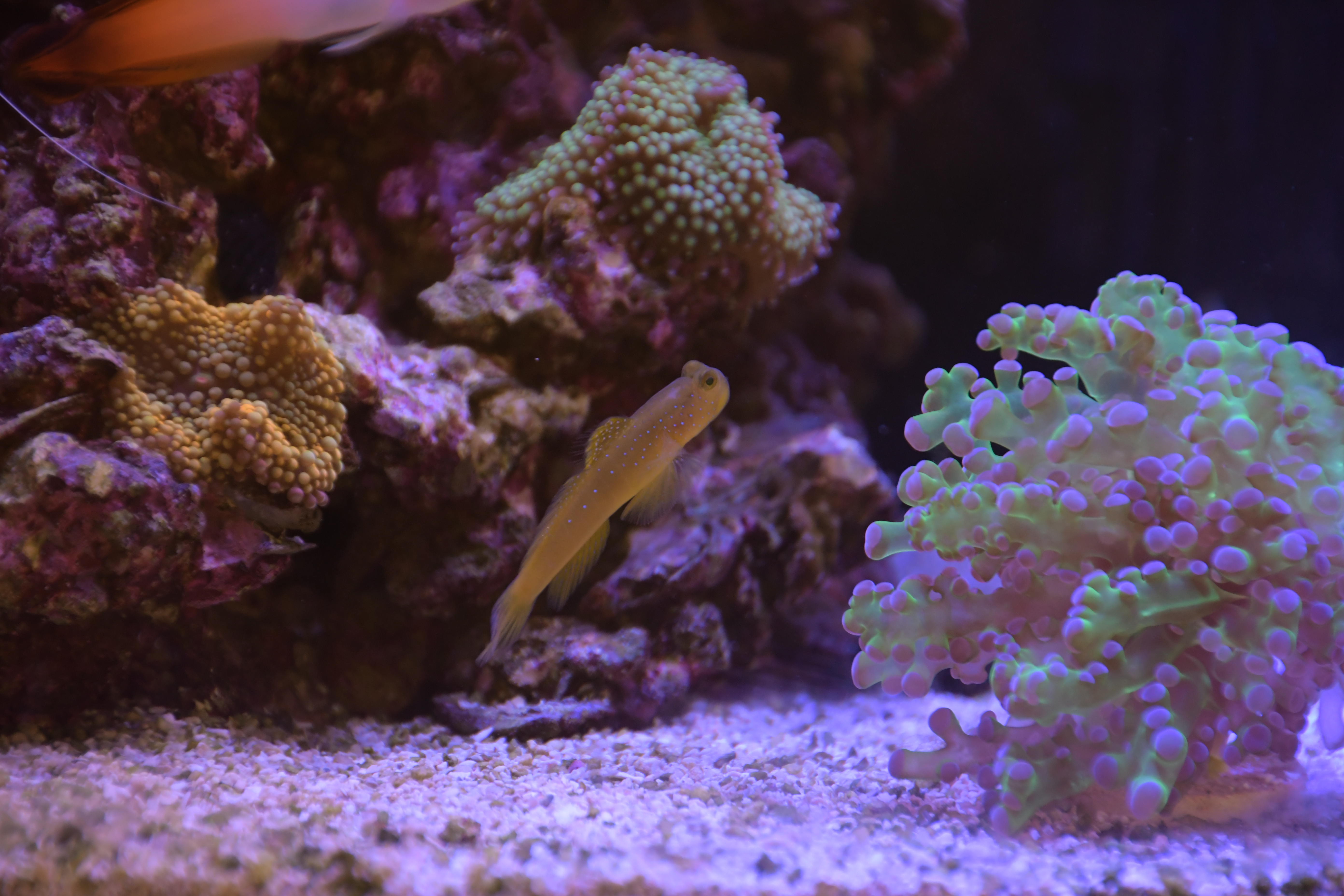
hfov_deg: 5.1
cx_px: 672
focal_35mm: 405
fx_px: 15119
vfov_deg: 3.4
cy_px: 448
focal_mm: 270
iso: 1250
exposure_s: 1/80
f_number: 6.3
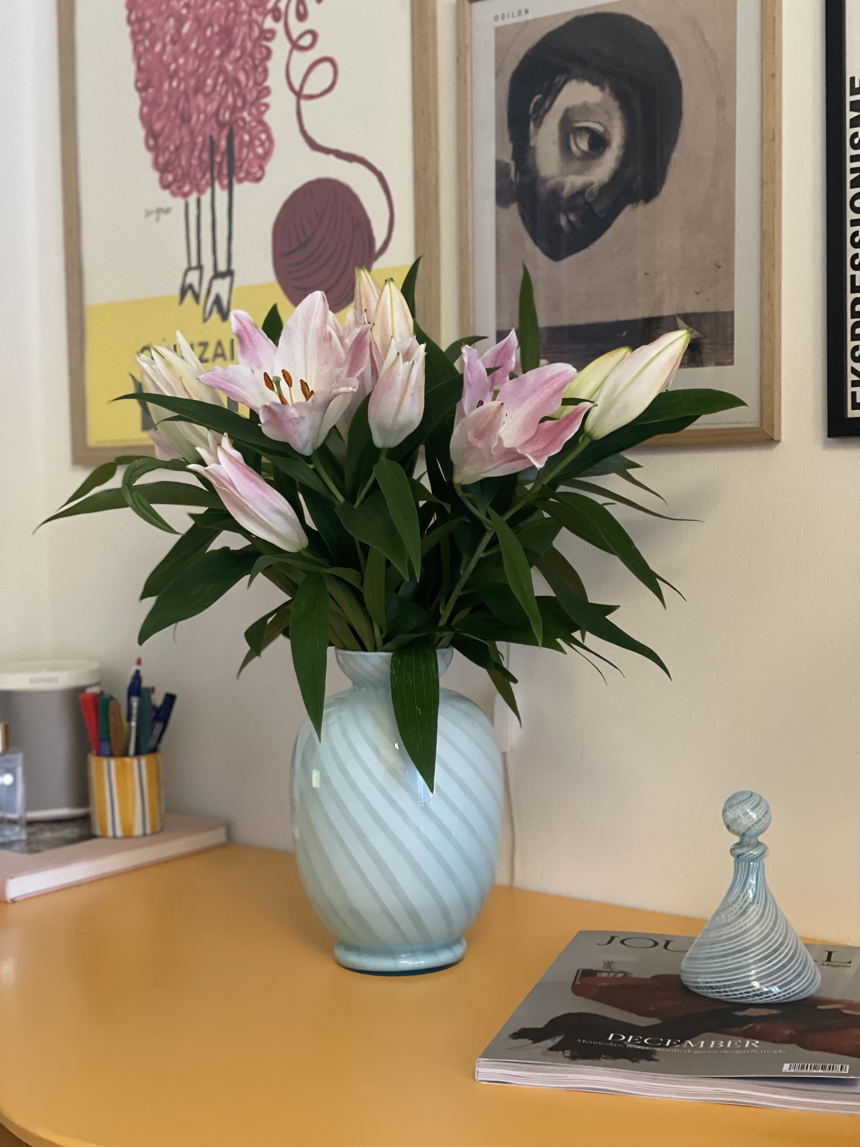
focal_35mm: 52
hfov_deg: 28.0
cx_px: 430
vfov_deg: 36.8
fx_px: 1723
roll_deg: +1.6
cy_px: 574
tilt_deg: -2.9
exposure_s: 1/25
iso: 400
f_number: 2
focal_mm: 6
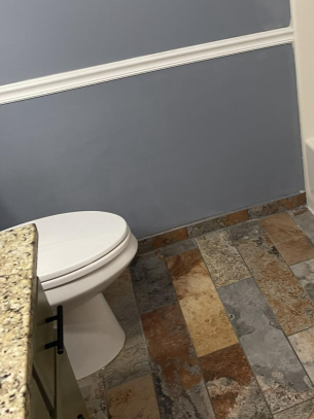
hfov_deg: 34.0
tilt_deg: -20.8
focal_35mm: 41
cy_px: 125
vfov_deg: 44.8
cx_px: 252
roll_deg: +6.3
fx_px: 496
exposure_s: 1/60
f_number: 1.6
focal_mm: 5.1
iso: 250
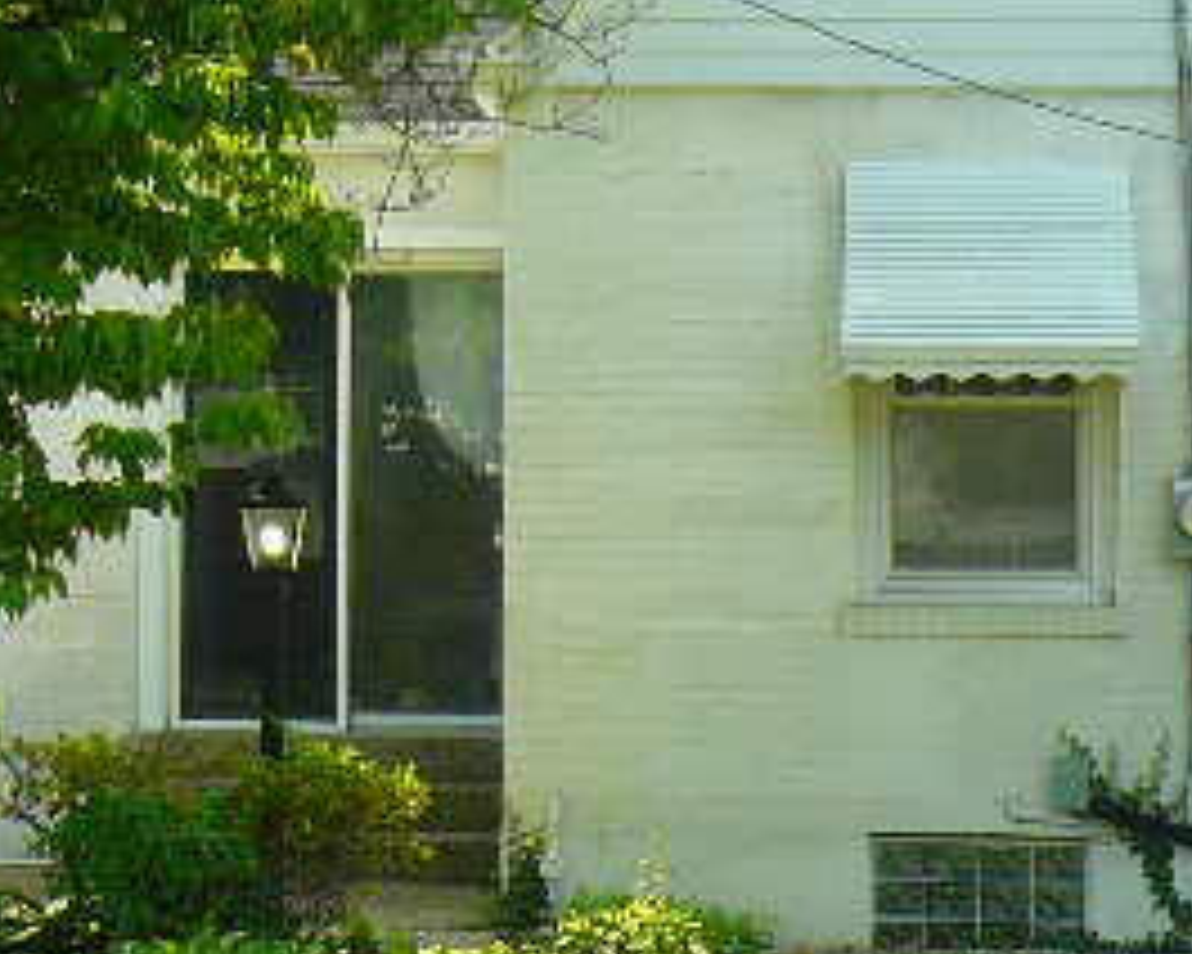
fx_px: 3740
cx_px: 310
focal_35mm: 106
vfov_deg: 14.5
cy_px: 536
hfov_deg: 18.0
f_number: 2.9
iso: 100
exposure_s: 1/500
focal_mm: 4.9
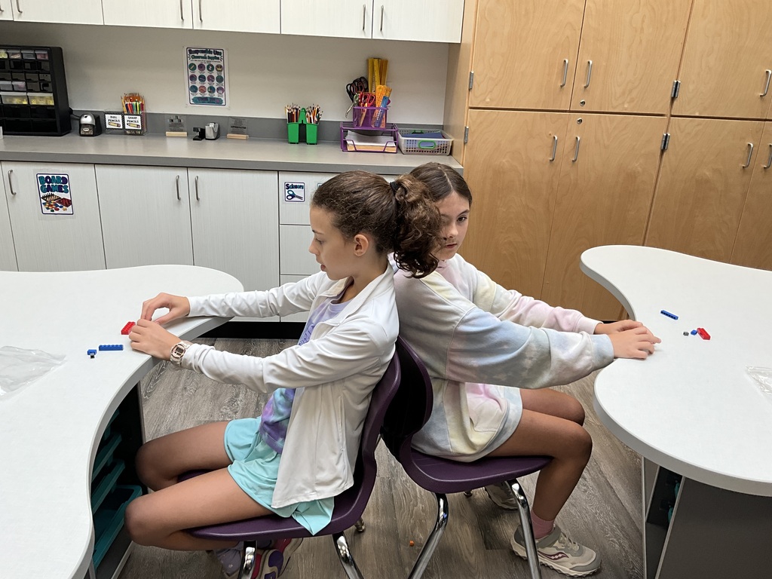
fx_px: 647
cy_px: 290
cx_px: 386
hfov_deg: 61.7
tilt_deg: -20.7
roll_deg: -1.9
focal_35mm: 29
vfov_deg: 48.2
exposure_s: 1/90
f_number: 1.8
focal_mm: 3
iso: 25
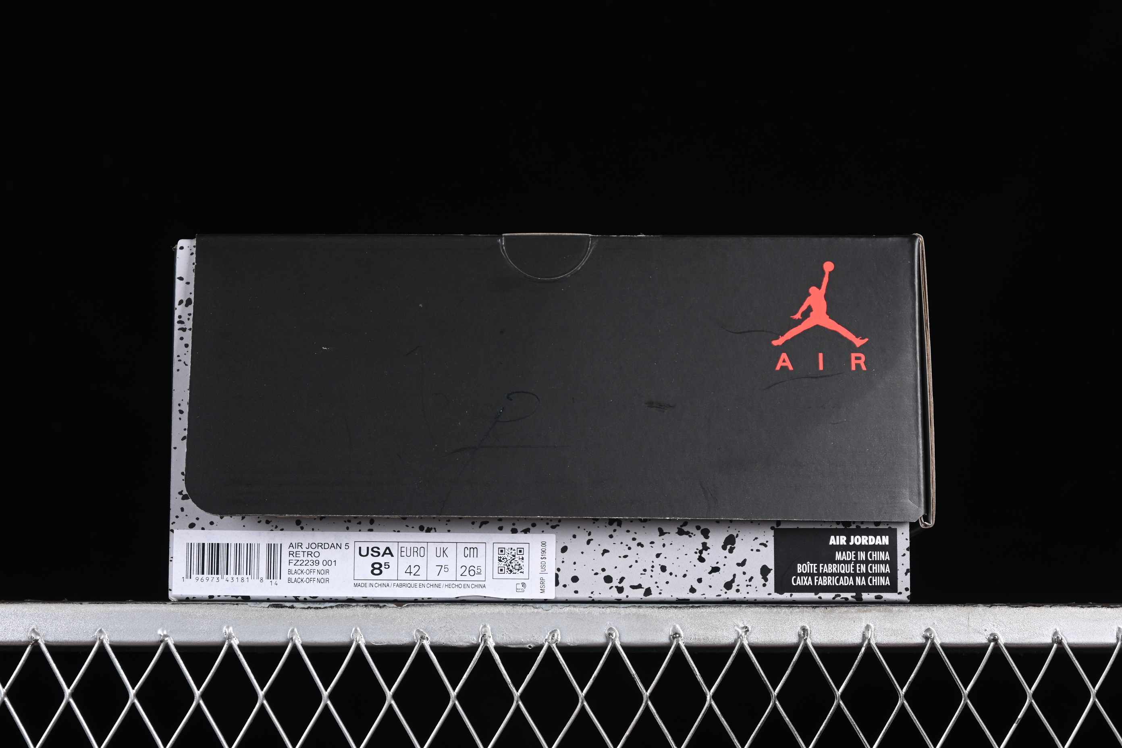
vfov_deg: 18.2
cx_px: 561
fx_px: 2337
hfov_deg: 27.0
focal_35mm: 75
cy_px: 374
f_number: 6.3
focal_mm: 50
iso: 160
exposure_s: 1/60
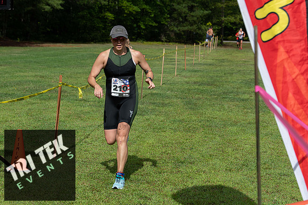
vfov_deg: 14.4
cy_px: 102
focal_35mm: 95
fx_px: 813
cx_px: 154
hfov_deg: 21.5
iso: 200
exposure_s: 1/1250
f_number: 6.3
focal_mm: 95
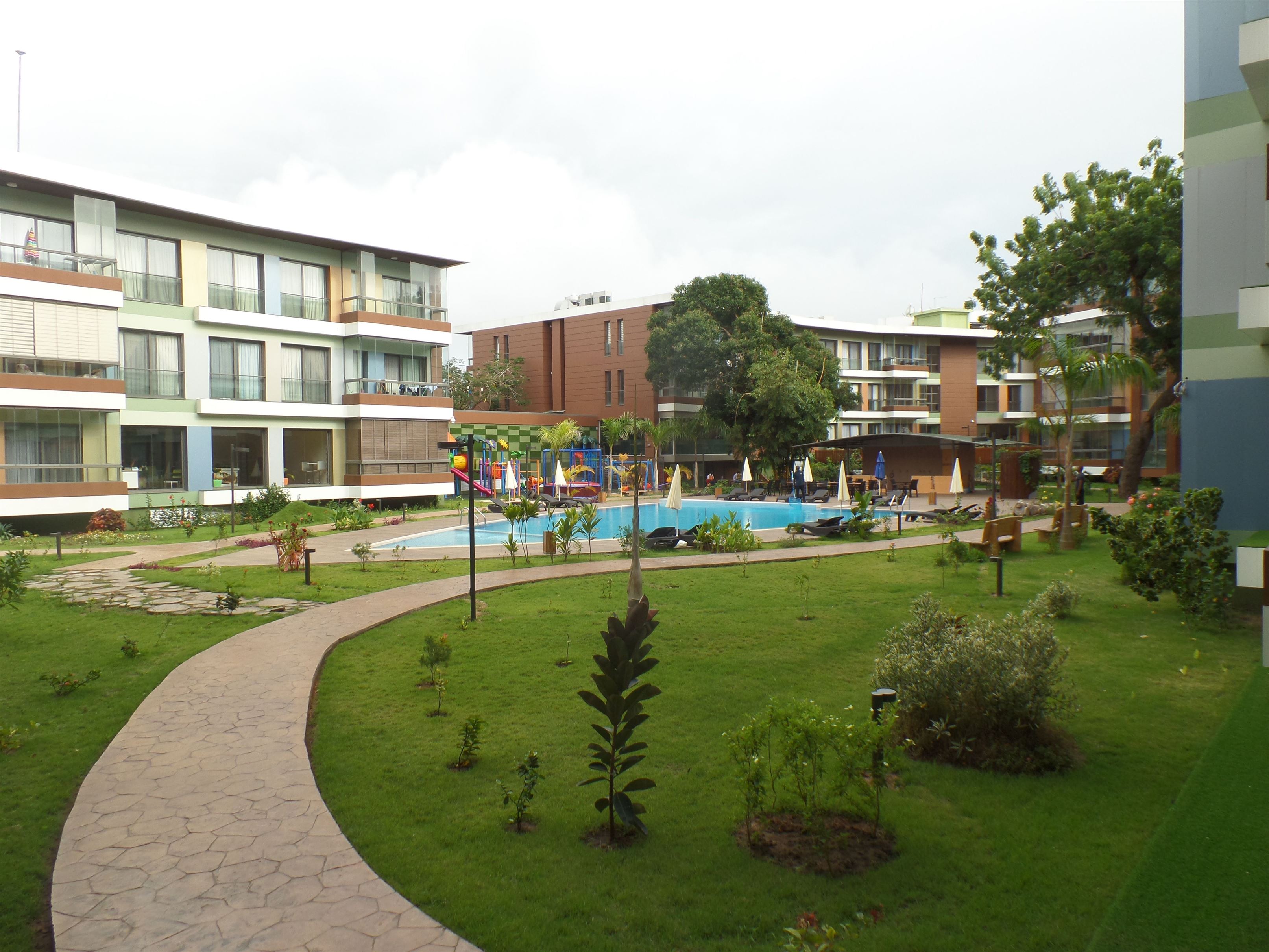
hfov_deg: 73.9
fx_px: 843
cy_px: 476
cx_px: 634
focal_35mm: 23
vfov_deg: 58.9
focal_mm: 4.1
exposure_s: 1/250
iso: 100
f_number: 3.5
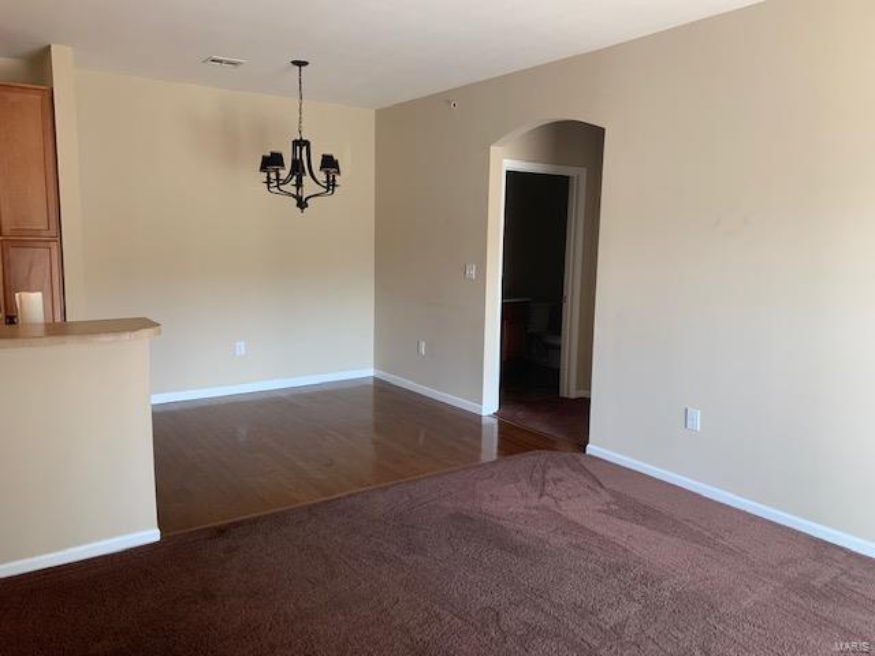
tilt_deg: -7.6
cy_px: 328
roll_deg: -0.8
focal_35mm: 26
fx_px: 657
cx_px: 438
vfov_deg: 53.1
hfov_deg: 67.3
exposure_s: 1/116
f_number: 1.8
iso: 100
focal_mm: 4.25
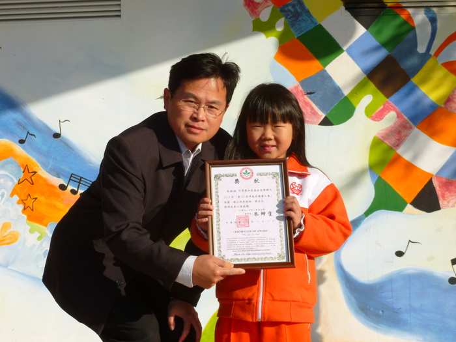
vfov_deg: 24.0
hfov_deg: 31.7
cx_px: 228
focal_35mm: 61
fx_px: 804
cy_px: 171
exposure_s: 1/800
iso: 100
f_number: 4.1
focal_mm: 10.9
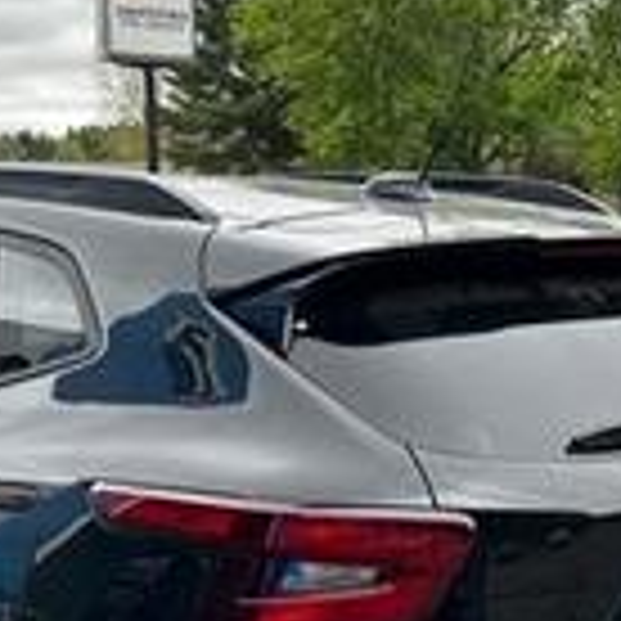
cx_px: 342
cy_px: 544
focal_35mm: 84
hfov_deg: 20.6
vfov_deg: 20.3
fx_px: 1705
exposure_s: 1/604
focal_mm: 5.7
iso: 50
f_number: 1.5
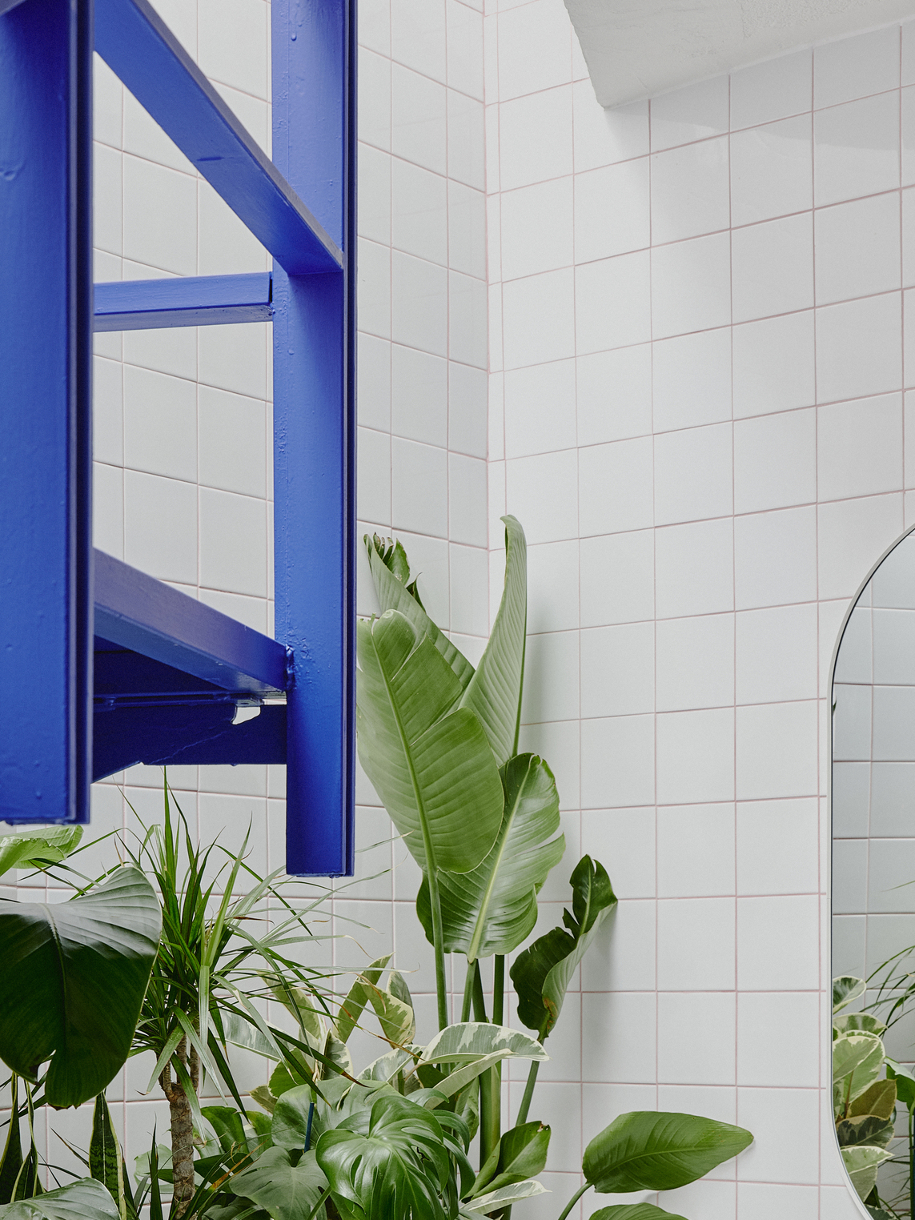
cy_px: 1032
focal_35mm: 70
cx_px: 486
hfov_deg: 21.0
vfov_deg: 27.1
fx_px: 2467
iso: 200
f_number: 9
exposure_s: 1/3
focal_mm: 50
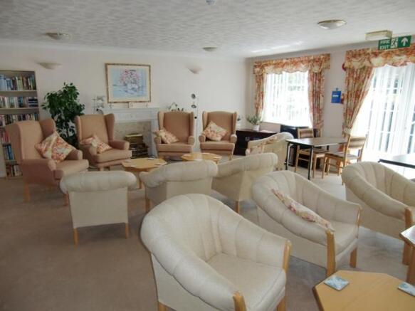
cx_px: 208
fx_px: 288
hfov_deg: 71.6
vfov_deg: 56.8
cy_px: 156
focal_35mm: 24
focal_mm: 4.3
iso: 64
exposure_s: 1/80
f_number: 3.2
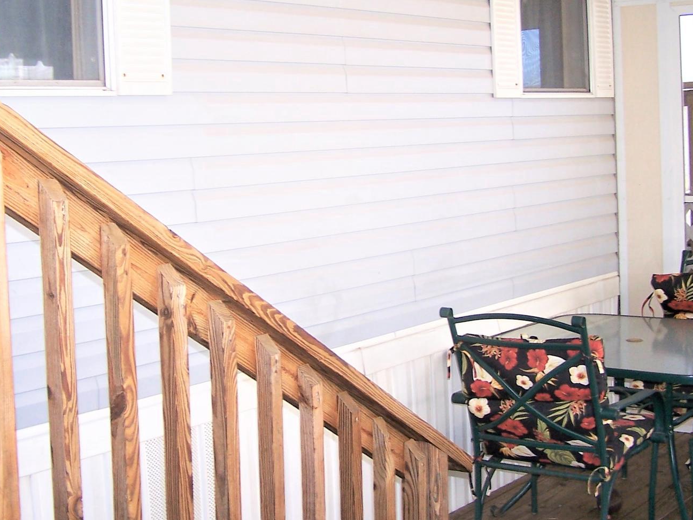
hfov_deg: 32.2
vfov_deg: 24.4
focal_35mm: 60
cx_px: 326
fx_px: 1202
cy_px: 213
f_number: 2.8
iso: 80
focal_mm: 6.3
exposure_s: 1/90
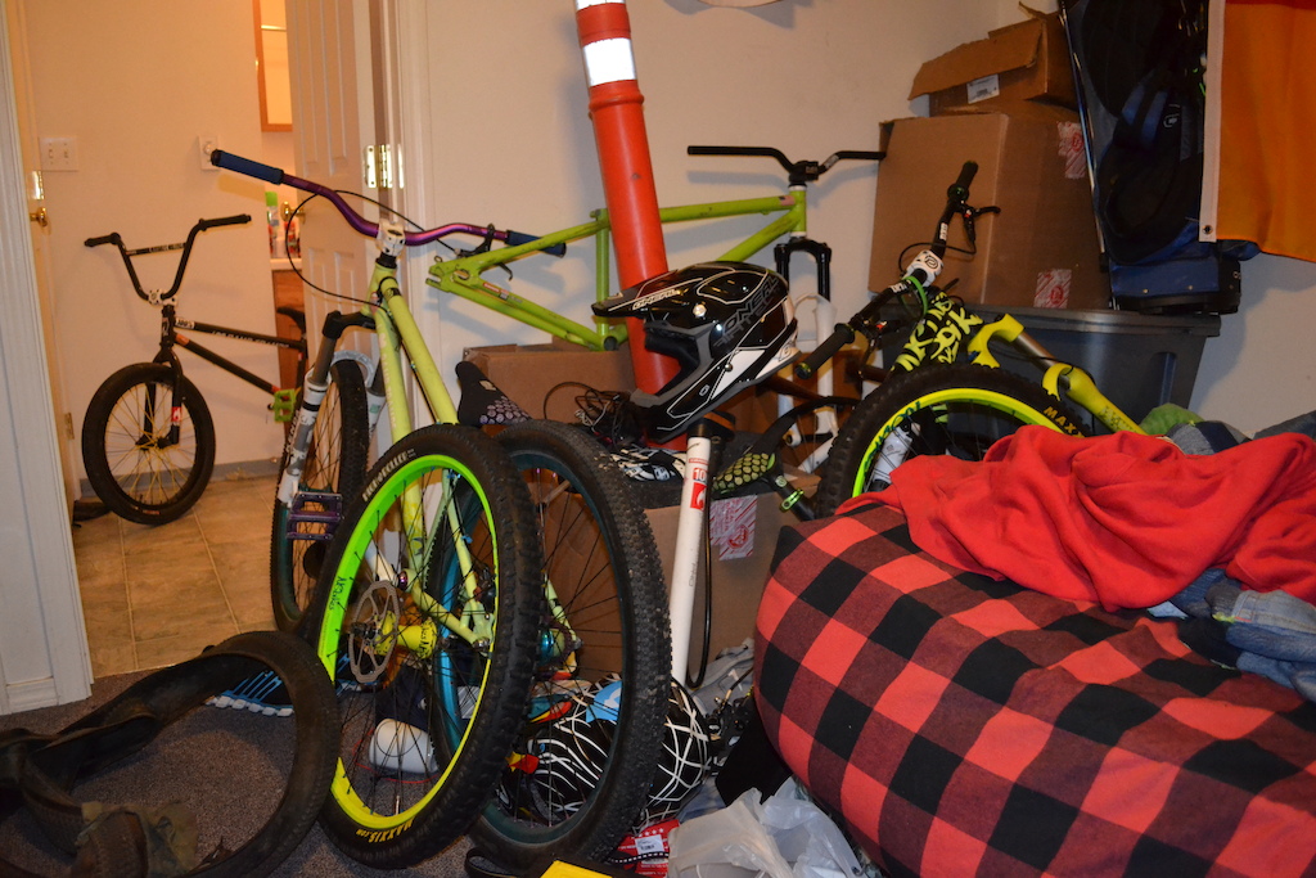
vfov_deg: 47.9
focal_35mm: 27
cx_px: 658
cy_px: 439
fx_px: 987
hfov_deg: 67.4
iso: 2800
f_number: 3.5
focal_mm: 18
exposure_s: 1/60
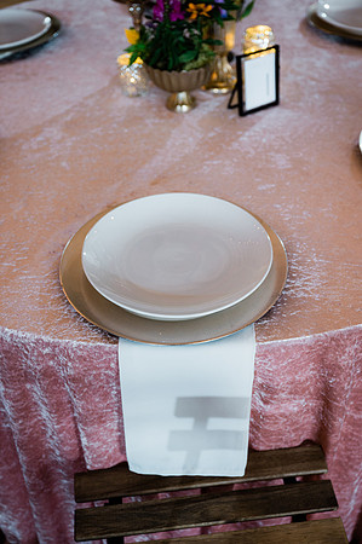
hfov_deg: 32.6
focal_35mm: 41
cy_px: 272
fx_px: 620
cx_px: 181
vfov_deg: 47.5
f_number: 3.5
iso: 1000
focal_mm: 41
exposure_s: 1/200
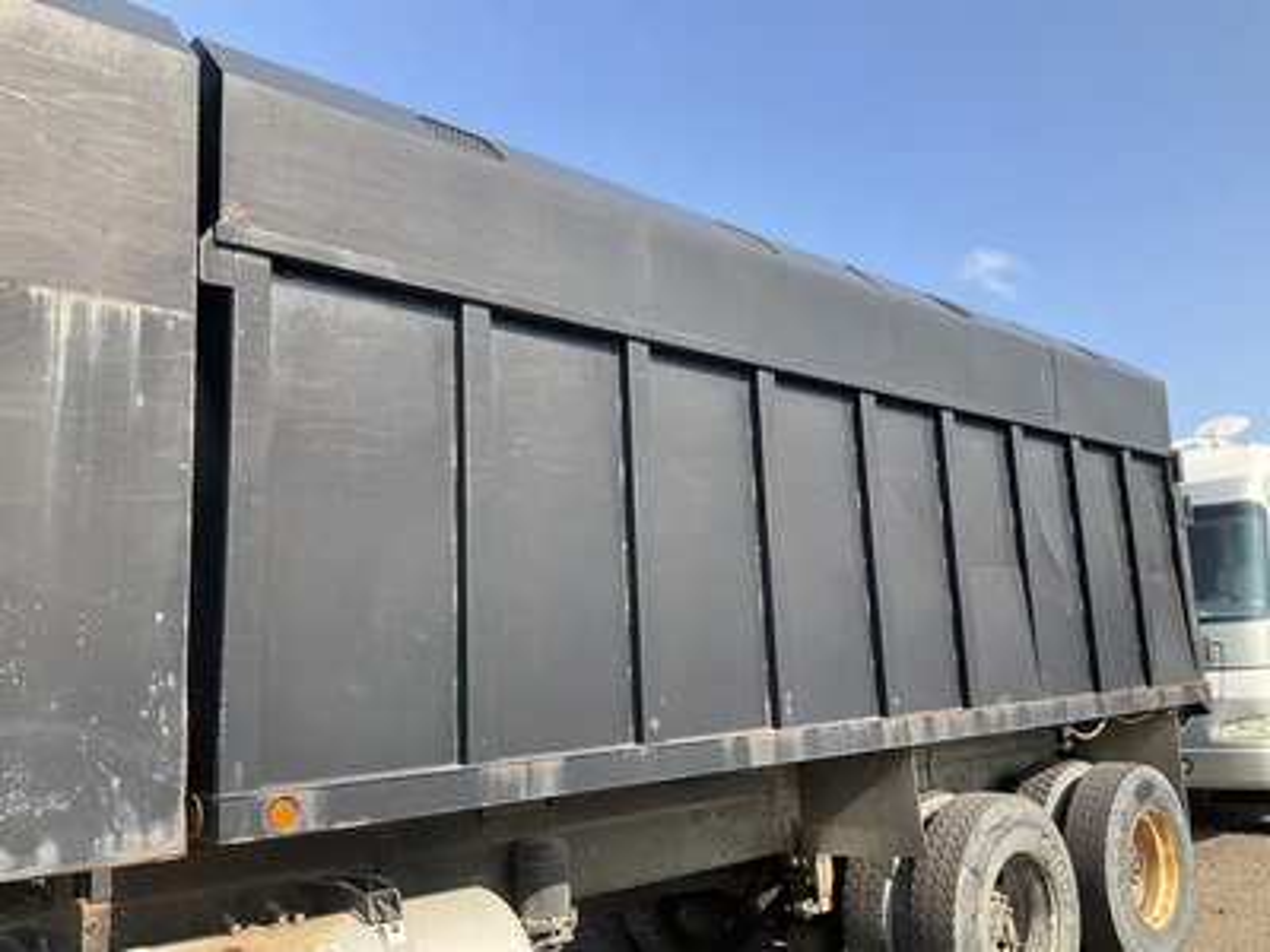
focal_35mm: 29
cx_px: 635
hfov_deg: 61.7
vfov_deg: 48.2
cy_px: 476
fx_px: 1064
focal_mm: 3
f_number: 1.8
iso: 25
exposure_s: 1/719
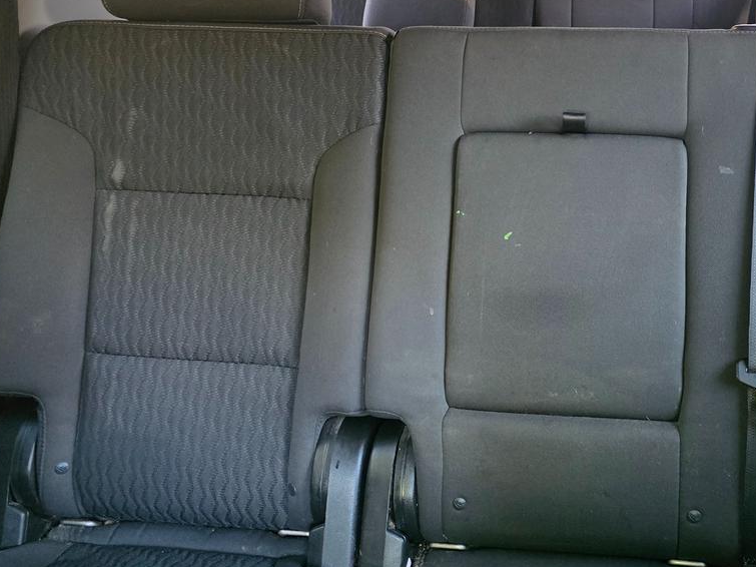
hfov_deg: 46.3
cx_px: 562
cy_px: 233
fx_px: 852
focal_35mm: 39
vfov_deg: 36.7
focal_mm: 6.3
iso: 2000
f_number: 1.7
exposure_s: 1/100
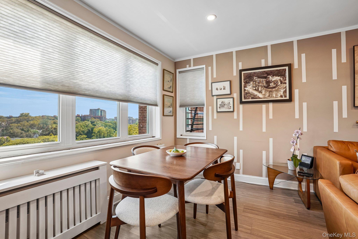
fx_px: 159
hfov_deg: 96.7
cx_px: 179
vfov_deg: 73.7
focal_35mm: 16
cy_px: 120
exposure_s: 1/25
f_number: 8
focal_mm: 16
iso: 160
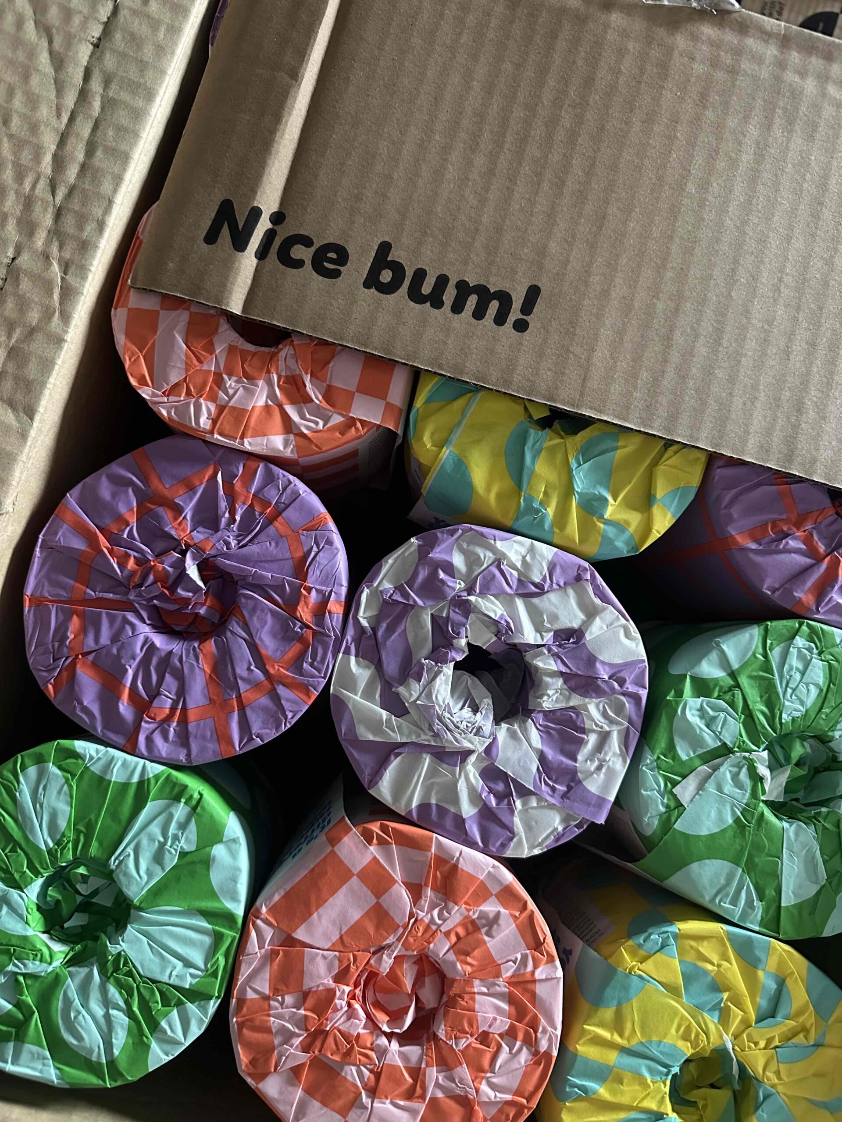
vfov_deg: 71.6
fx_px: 778
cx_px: 421
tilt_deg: -83.3
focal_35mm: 24
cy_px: 561
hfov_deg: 56.8
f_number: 1.78
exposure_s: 1/40
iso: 640
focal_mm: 6.86
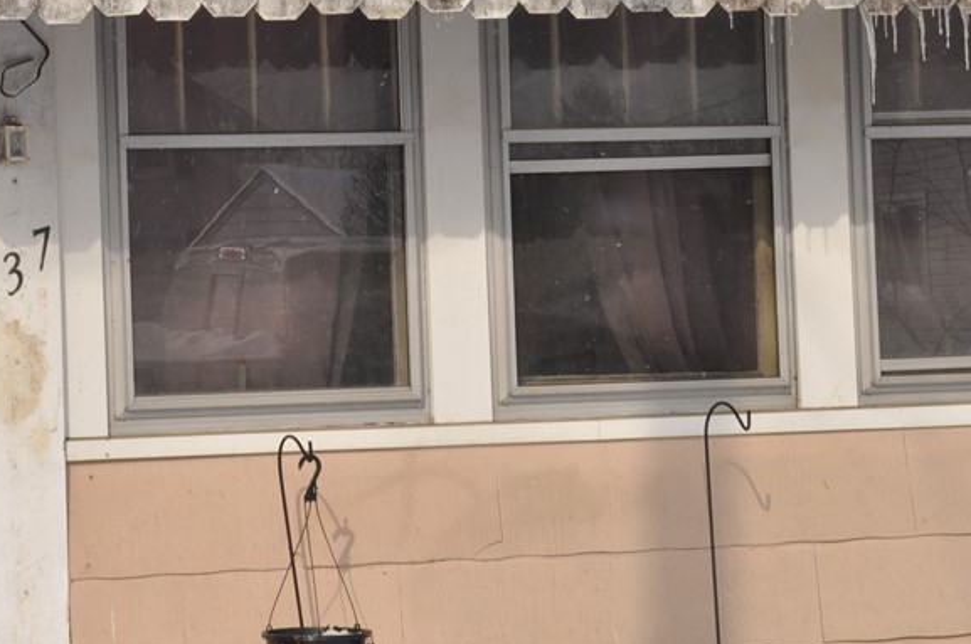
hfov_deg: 13.9
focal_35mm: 147
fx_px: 3959
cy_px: 235
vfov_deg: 9.3
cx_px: 192
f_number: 14
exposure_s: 1/200
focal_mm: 52
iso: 200
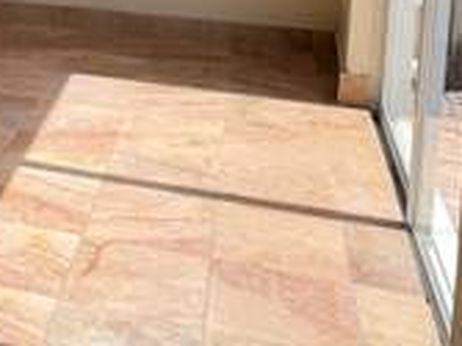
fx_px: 920
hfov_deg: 24.7
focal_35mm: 69
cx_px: -130
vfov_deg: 19.5
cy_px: -111
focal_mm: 6.76
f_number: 1.78
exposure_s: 1/1122
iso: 80
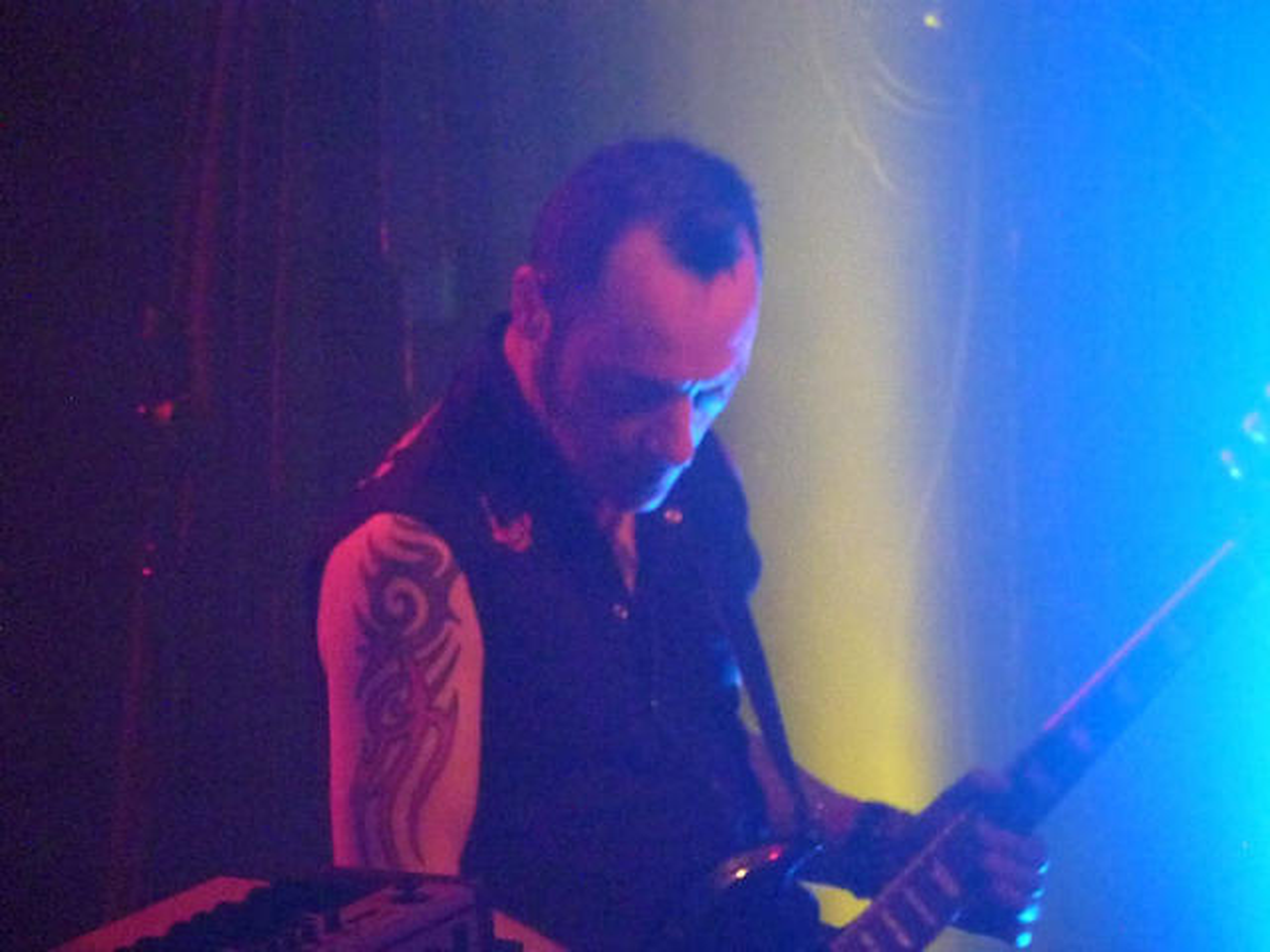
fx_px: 14088
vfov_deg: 3.9
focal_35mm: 384
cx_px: 635
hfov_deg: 5.2
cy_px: 476
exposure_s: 1/15
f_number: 5.9
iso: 3200
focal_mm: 68.8
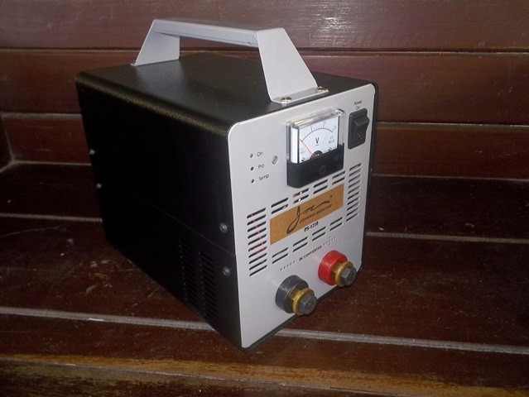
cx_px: 264
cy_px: 198
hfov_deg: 61.6
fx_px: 443
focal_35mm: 29
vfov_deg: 48.3
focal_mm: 4.1
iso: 160
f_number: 3.3
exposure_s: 1/30
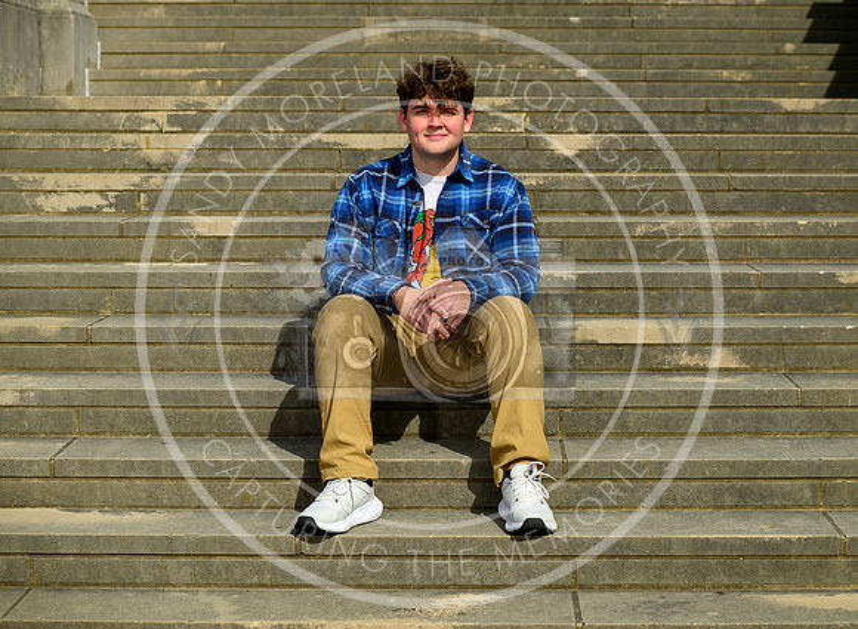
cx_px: 506
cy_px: 294
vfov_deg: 18.1
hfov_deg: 24.5
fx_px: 1976
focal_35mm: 80
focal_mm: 70
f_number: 4
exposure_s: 1/1600
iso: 100
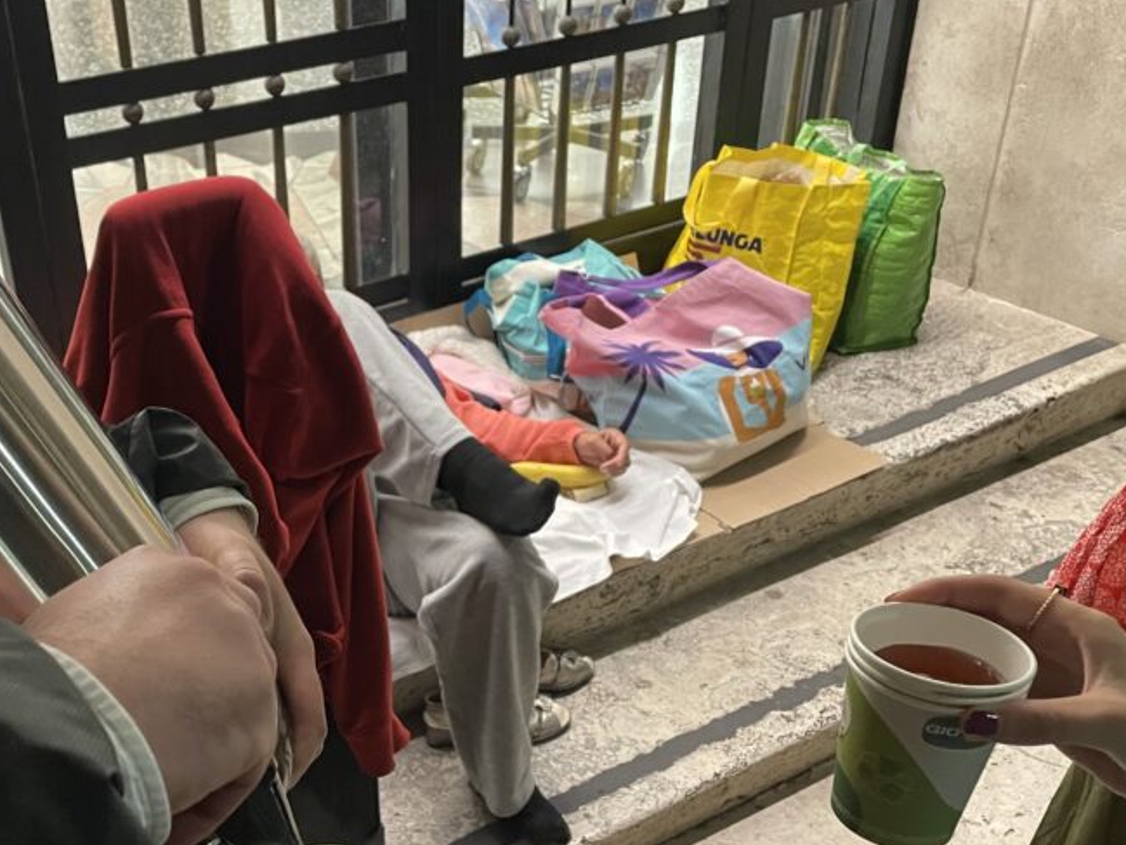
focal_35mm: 41
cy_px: 571
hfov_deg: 44.8
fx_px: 1334
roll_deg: +4.0
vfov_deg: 34.8
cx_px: 338
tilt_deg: -33.1
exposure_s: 1/50
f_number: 1.6
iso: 500
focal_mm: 4.2
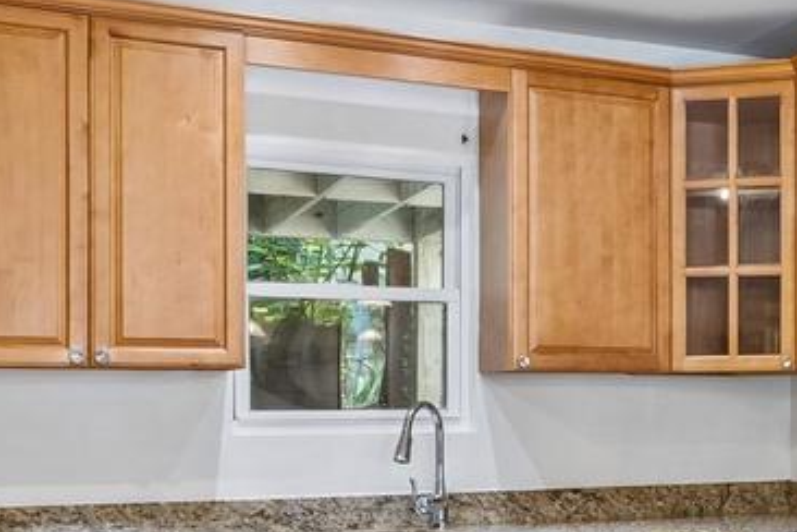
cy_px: 406
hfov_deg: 31.0
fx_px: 1306
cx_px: 825
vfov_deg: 22.8
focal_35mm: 59
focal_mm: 10
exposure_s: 1/4
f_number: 8
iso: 250
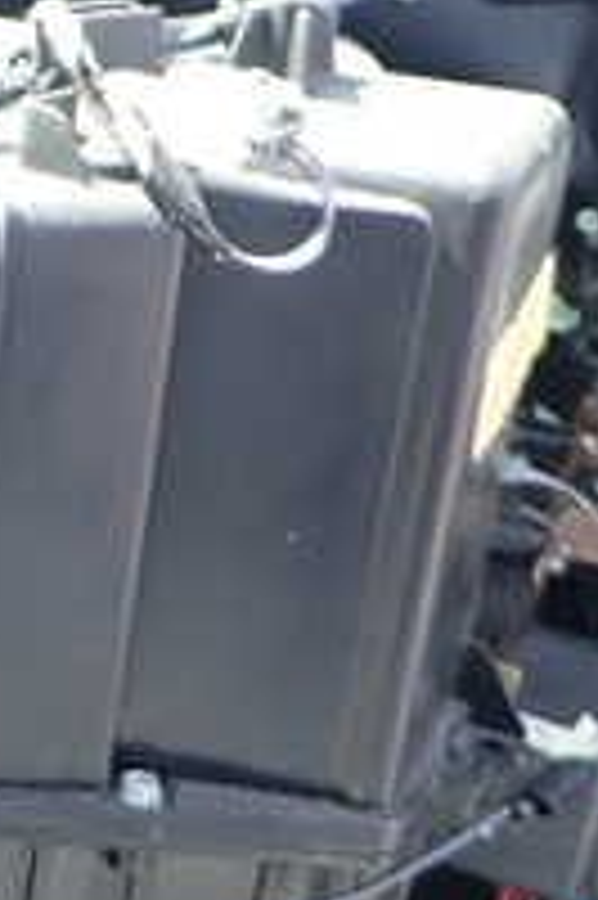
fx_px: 1947
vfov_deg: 26.0
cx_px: -450
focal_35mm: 78
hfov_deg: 15.3
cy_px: 459
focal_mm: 4.5
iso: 125
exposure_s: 1/160
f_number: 2
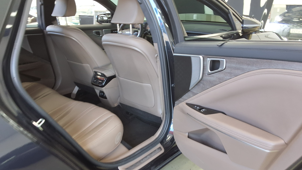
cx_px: 152
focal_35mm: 31
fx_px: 248
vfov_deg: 37.8
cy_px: 88
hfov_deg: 62.6
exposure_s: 1/40
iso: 40
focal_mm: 2.91
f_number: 1.9
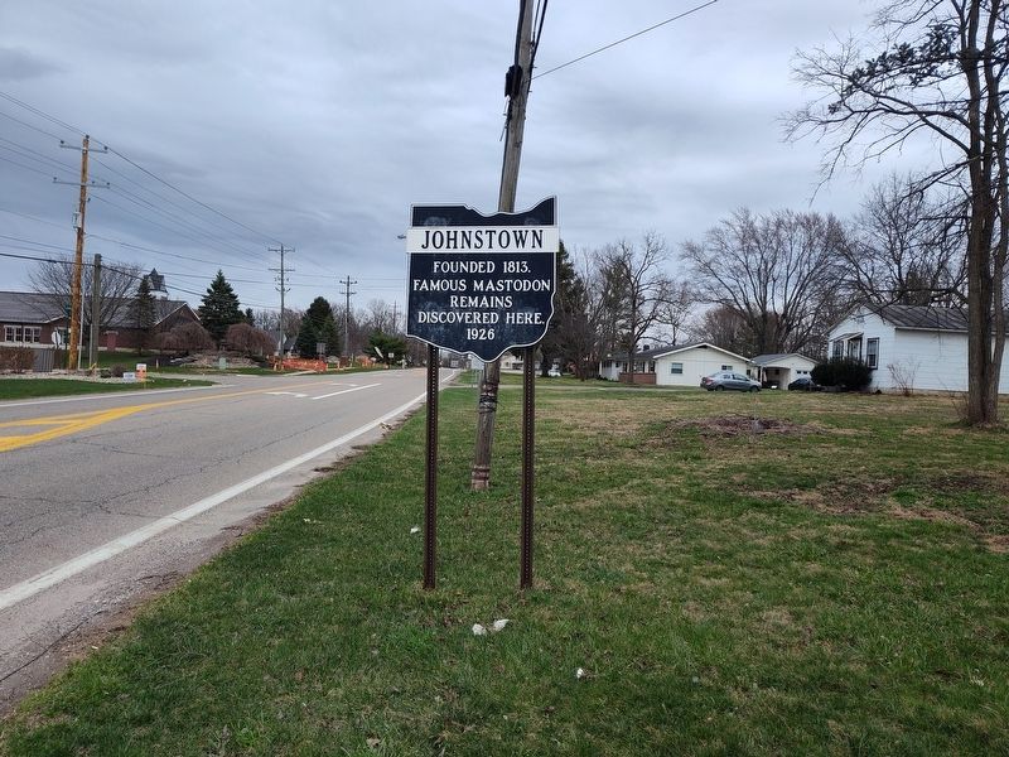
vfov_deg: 58.9
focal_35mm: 23
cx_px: 504
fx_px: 670
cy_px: 378
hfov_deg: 73.9
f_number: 1.8
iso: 100
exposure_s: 1/234
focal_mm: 5.56
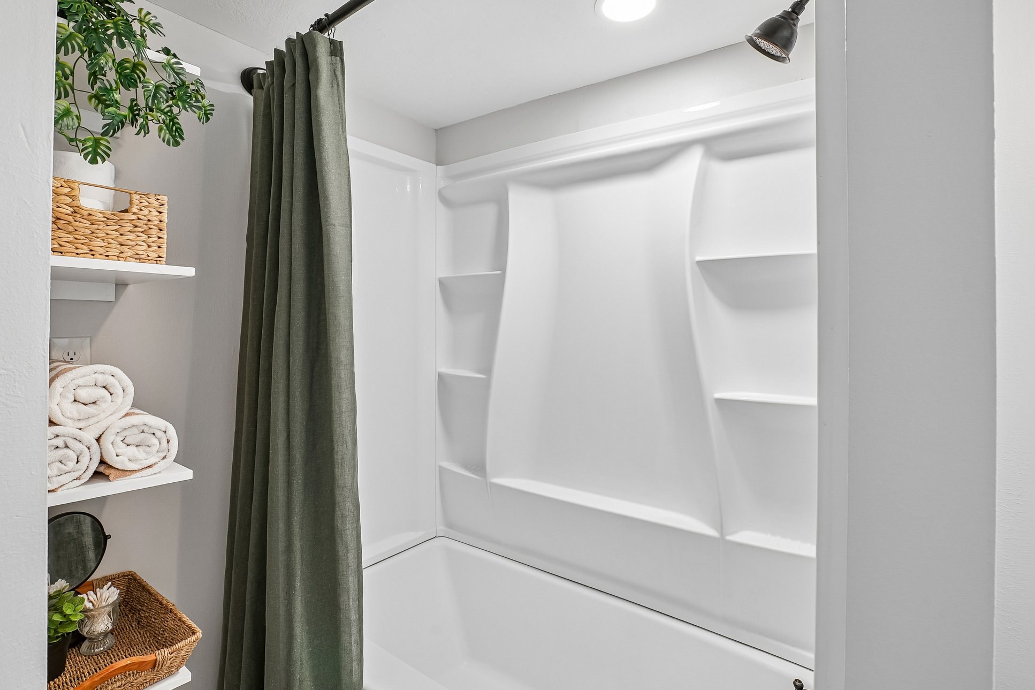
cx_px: 488
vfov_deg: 67.3
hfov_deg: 89.9
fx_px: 517
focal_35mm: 18
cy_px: 329
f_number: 8
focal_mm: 17
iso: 400
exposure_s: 1/20
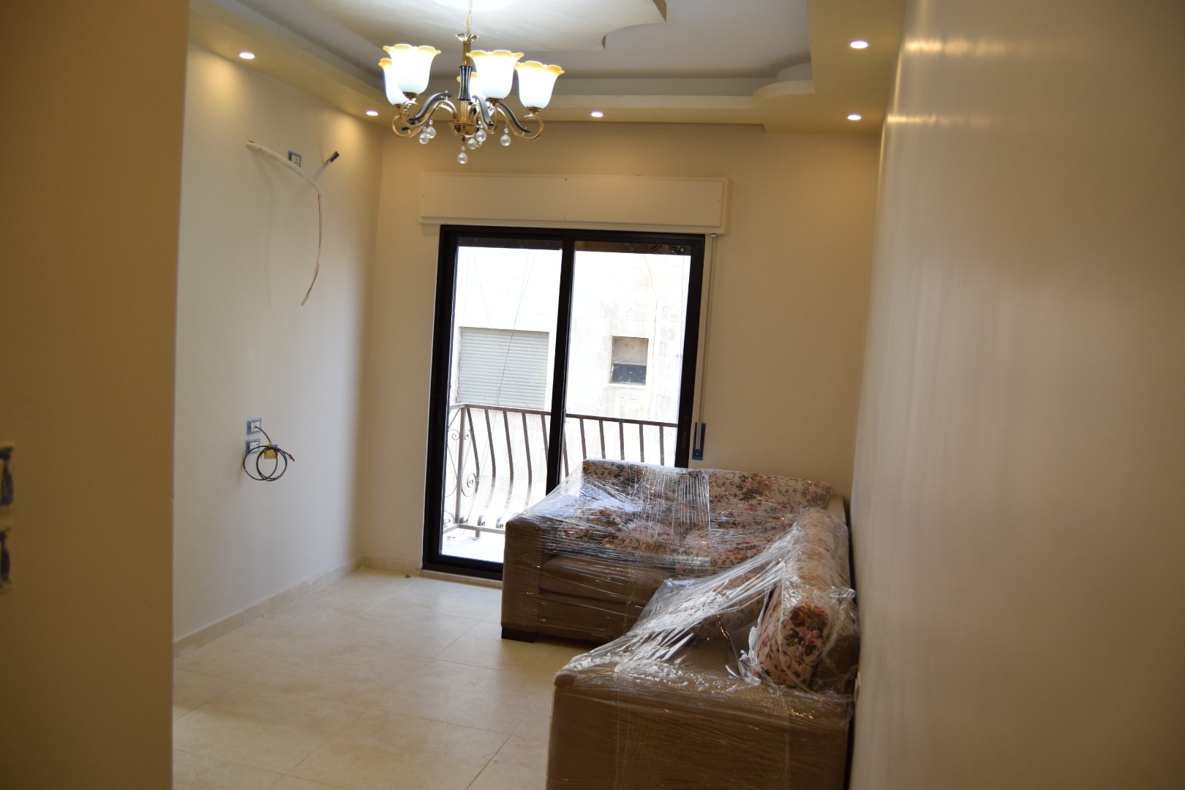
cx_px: 592
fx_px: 889
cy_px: 395
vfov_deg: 47.9
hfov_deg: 67.4
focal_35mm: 27
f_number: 3.5
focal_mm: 18
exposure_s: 1/200
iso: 640
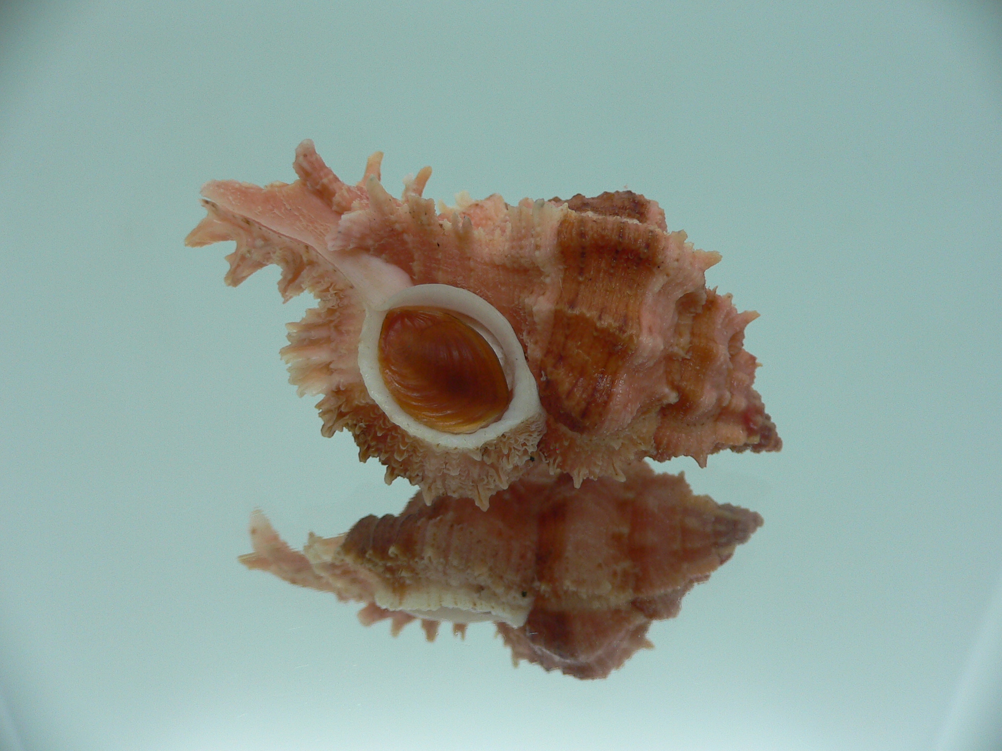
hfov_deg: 52.6
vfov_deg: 40.7
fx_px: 1013
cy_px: 376
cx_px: 501
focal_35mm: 35
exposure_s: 1/60
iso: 80
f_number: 2.8
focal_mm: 4.6
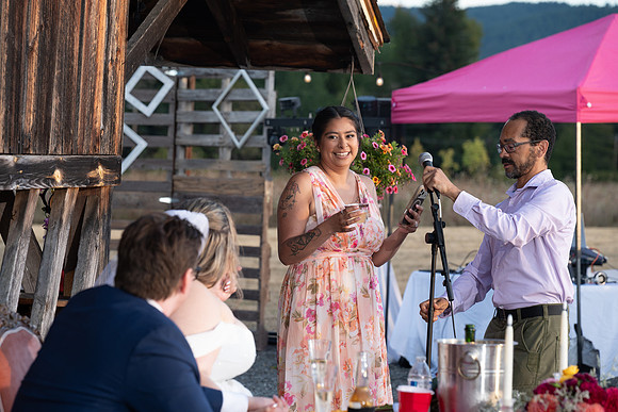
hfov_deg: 16.3
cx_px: 309
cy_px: 206
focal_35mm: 126
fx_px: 2163
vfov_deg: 10.9
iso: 320
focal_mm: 126
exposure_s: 1/125
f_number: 5.6
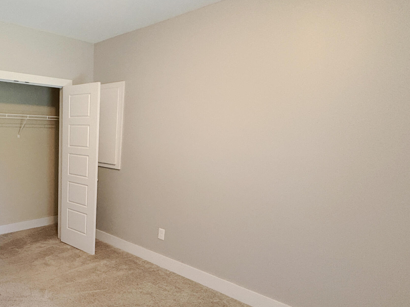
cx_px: 72
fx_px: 308
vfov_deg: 52.8
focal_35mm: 26
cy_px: 180
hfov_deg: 60.8
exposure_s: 1/60
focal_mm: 2.22
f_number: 2.2
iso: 640
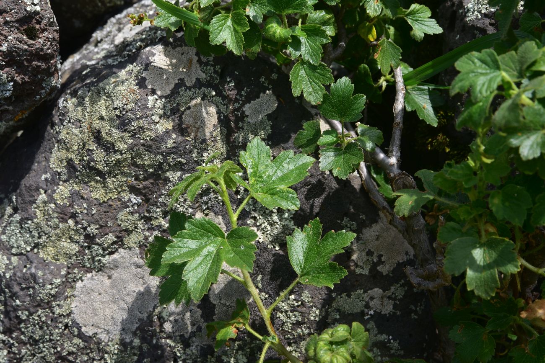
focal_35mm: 50
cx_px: 272
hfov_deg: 39.6
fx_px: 757
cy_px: 182
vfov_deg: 27.0
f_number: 16
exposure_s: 1/125
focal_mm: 50
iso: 160
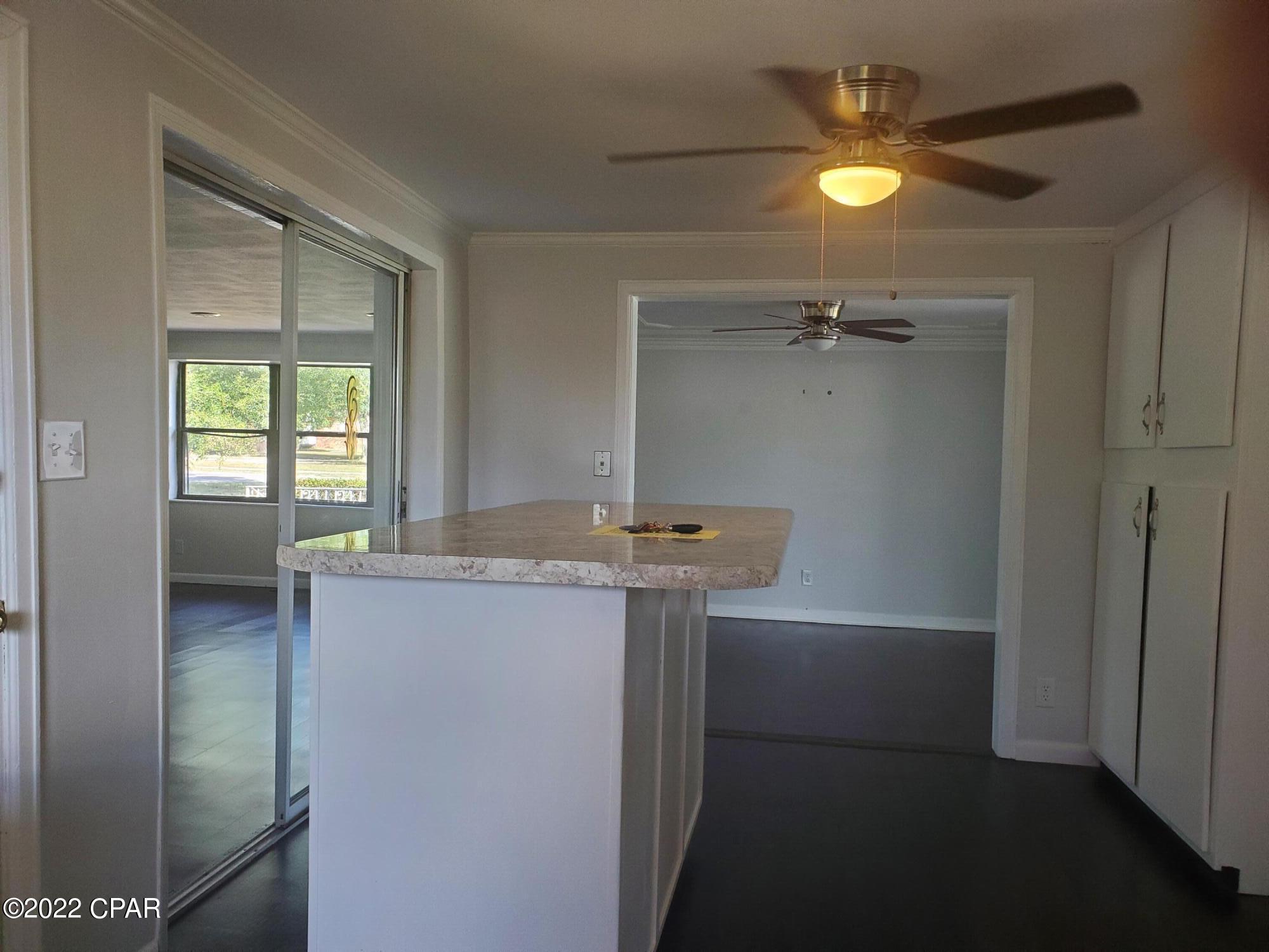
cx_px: 634
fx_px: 953
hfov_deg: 67.3
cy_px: 476
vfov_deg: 53.1
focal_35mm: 26
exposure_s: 1/120
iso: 200
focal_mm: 4.3
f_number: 2.4
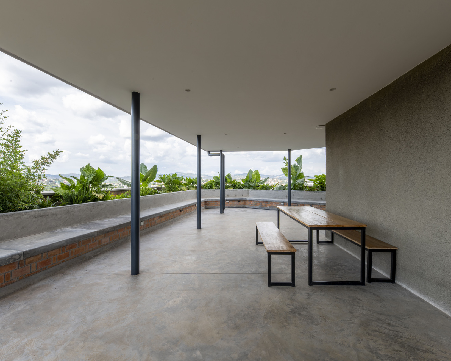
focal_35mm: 16
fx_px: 214
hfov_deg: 93.1
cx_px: 232
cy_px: 180
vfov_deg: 80.4
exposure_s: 1/20
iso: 100
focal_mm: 14
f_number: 20
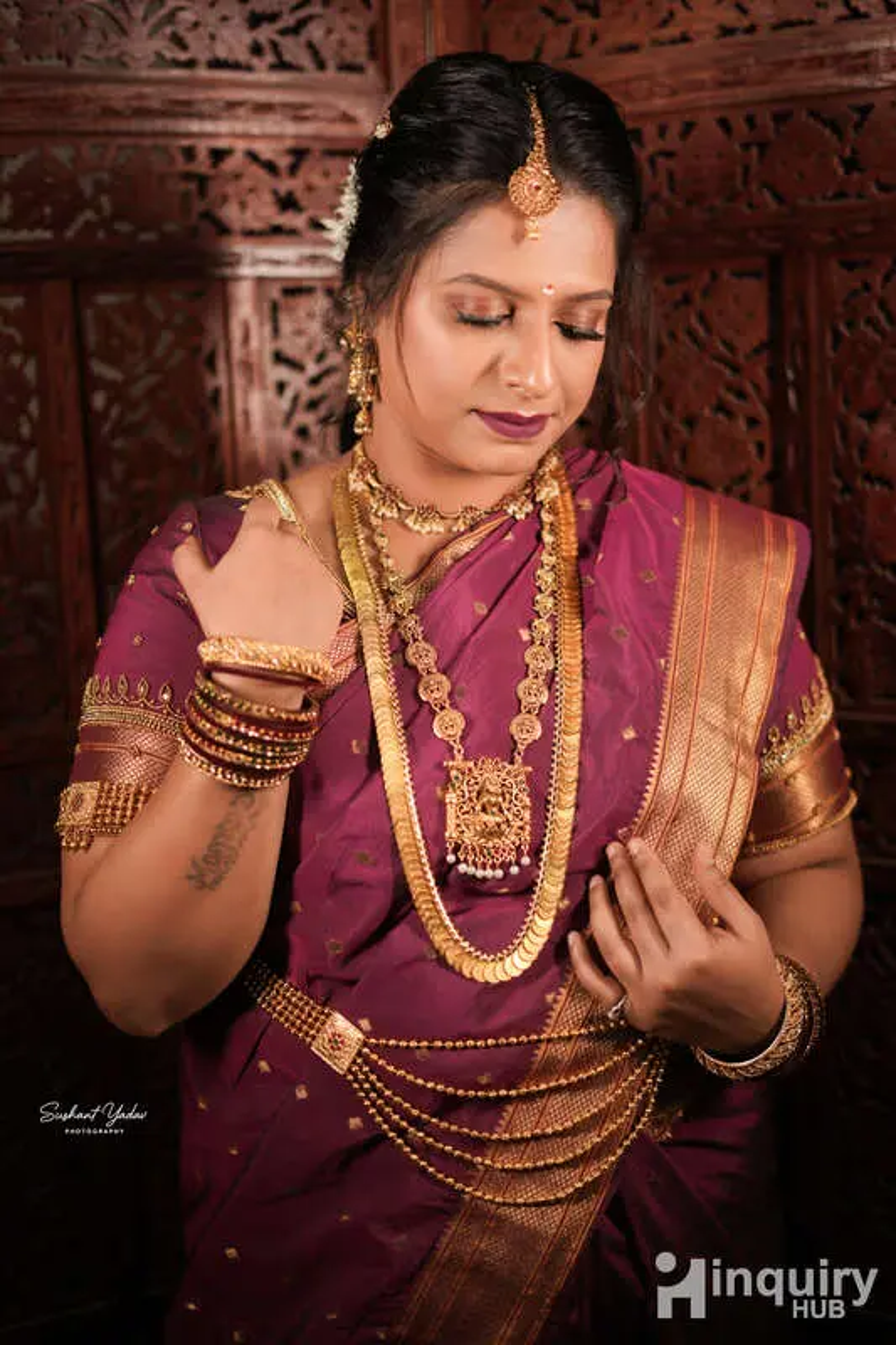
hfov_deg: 27.0
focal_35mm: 50
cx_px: 448
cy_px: 672
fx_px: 1867
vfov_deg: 39.6
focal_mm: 50
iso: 640
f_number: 1.8
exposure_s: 1/800
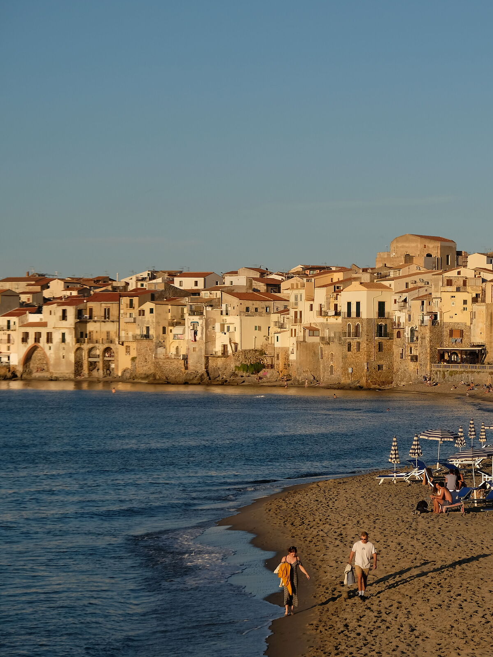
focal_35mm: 120
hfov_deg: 12.3
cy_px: 328
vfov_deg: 16.4
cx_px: 428
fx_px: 2279
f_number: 5.6
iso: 200
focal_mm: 55
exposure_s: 1/950
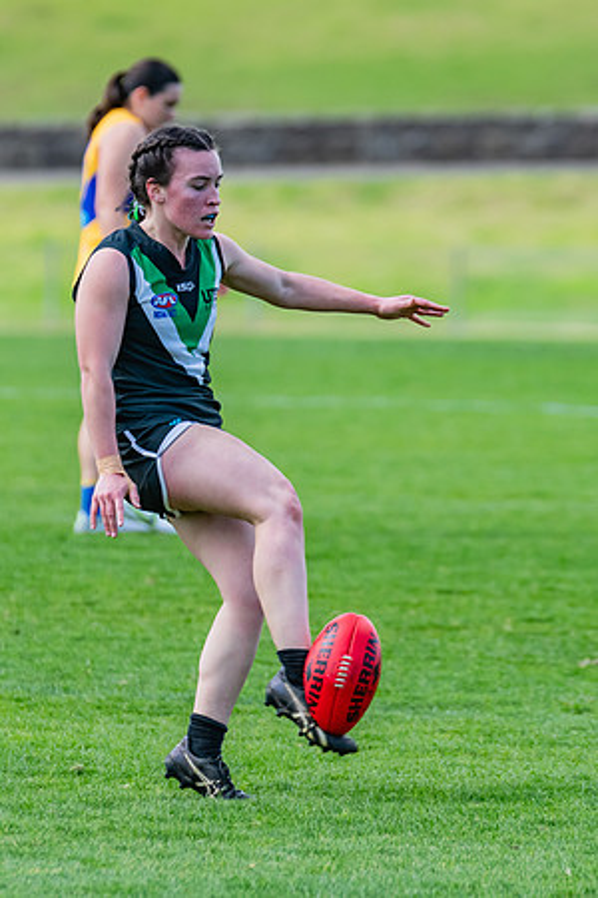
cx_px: 253
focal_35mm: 530
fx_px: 13201
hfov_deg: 2.6
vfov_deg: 3.9
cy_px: 430
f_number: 5
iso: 800
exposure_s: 1/1600
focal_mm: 310
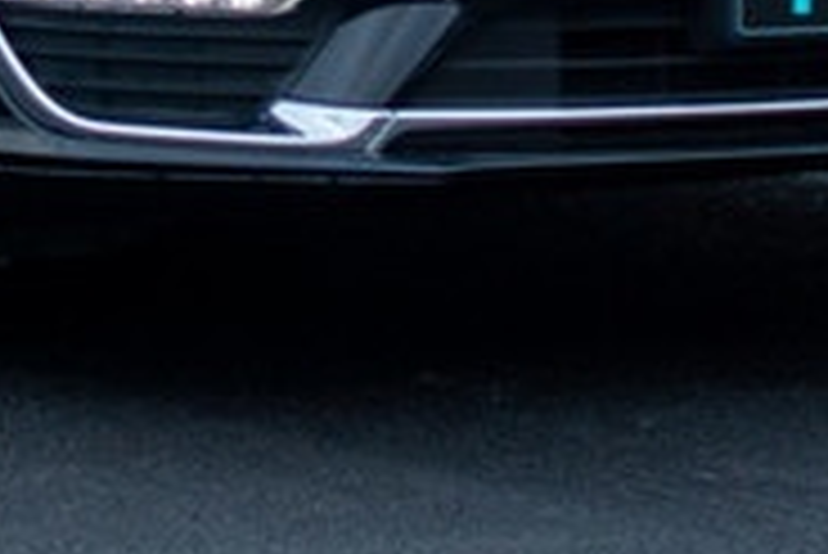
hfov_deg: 5.3
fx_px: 8954
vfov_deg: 3.5
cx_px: -274
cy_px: -554
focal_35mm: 389
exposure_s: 1/500
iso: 160
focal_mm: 25.7
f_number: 3.5
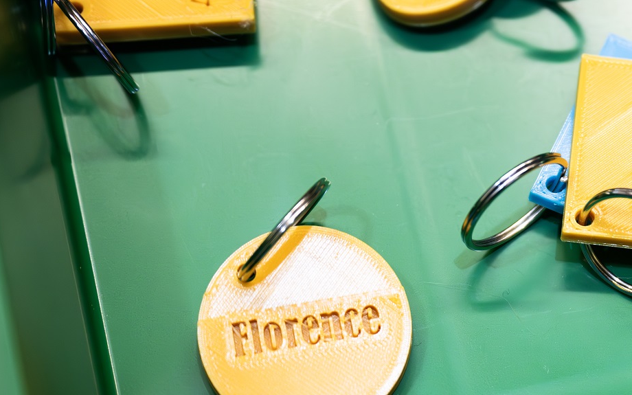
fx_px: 2756
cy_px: 219
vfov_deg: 8.2
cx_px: 680
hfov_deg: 12.9
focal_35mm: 160
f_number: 3.2
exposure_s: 1/250
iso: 2500
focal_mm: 70
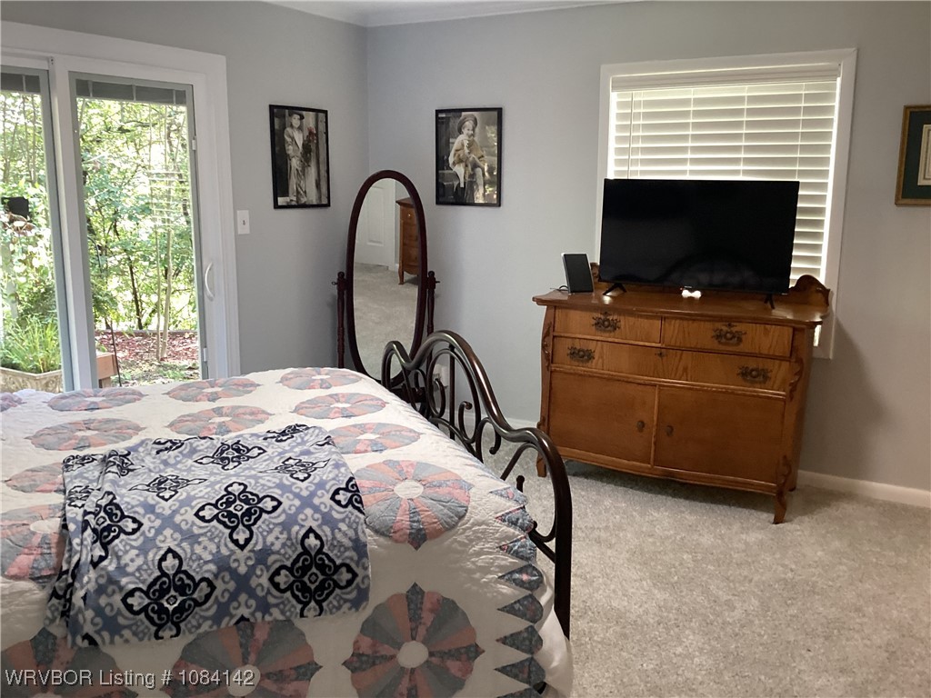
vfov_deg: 45.4
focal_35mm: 31
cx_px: 466
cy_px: 349
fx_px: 834
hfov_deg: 58.4
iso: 160
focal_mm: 3.3
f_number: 2.4
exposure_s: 1/60
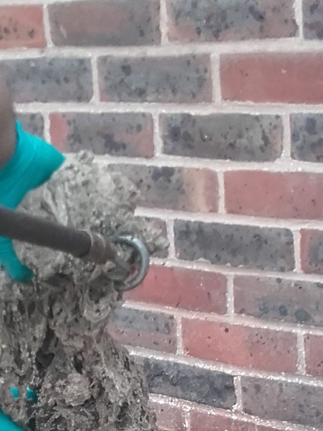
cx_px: 71
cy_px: 593
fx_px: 1244
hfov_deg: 14.7
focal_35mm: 100
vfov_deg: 18.1
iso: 90
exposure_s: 1/33
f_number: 2.2
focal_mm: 3.31
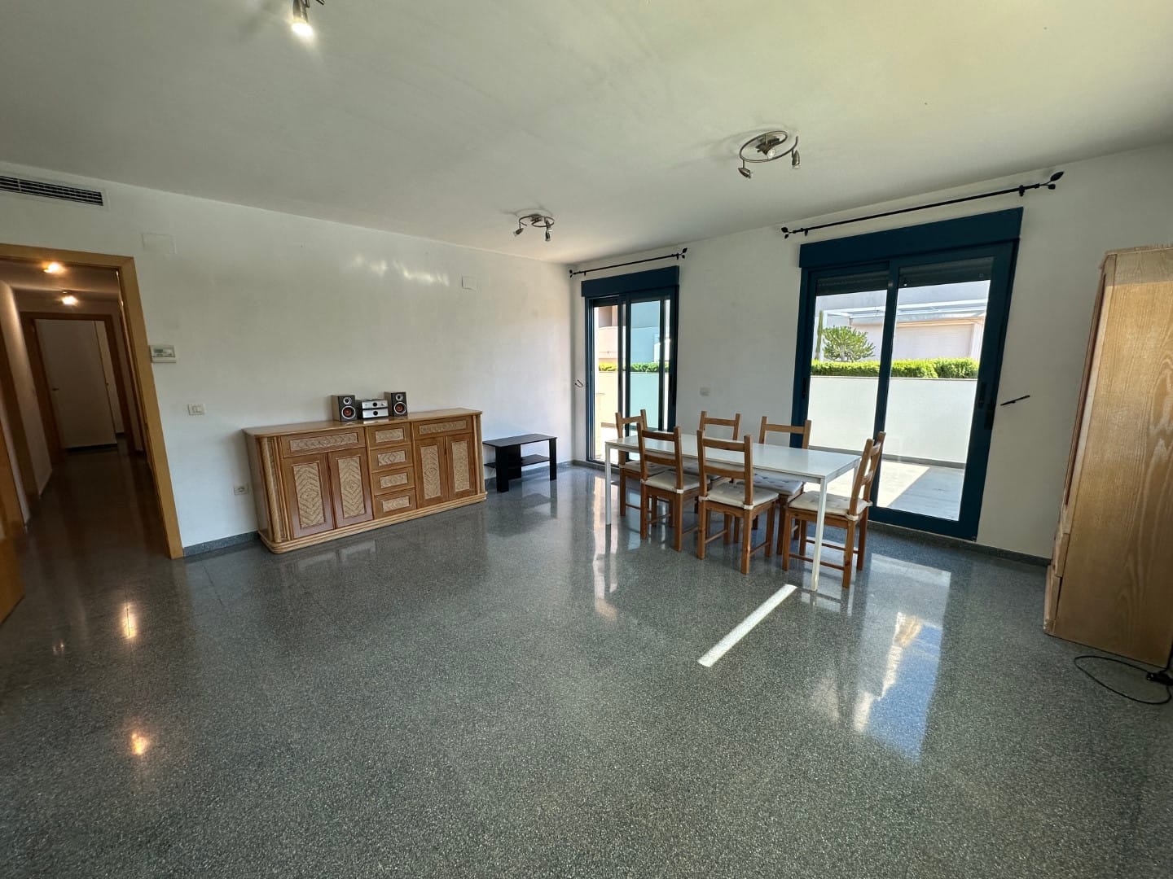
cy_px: 440
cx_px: 586
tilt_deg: -9.1
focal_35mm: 14
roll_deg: +0.5
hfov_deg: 102.1
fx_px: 474
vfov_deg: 85.7
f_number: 2.2
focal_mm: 2.22
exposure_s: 1/99
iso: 50
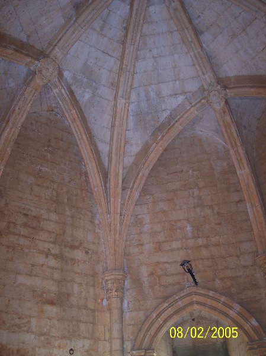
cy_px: 178
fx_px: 390
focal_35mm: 38
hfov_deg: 37.7
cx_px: 133
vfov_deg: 49.0
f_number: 2.8
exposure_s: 1/30
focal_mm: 8
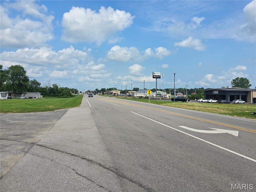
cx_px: 128
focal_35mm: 23
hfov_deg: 73.9
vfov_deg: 58.9
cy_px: 96
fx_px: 170
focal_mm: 6.3
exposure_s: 1/1163
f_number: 1.7
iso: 12
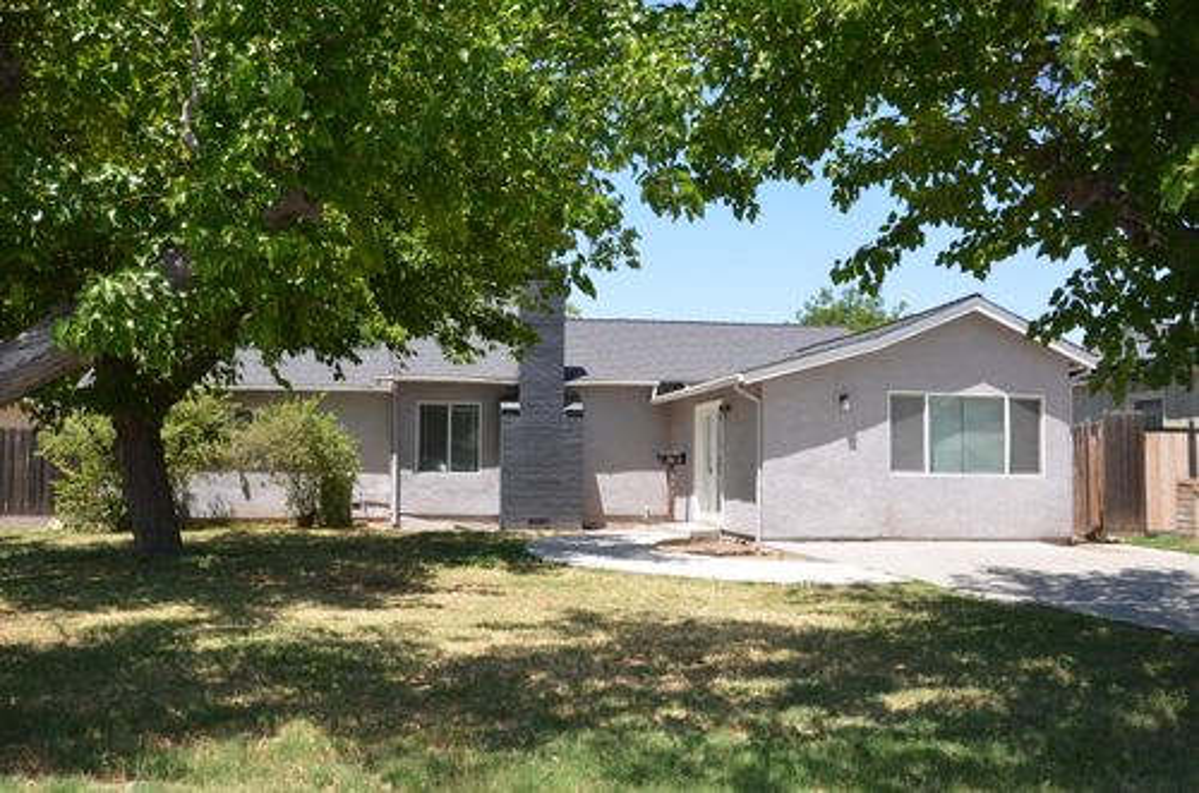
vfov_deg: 39.8
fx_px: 1097
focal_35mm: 33
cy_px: 396
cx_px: 600
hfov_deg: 57.3
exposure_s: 1/250
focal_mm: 22
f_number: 6.3
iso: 100
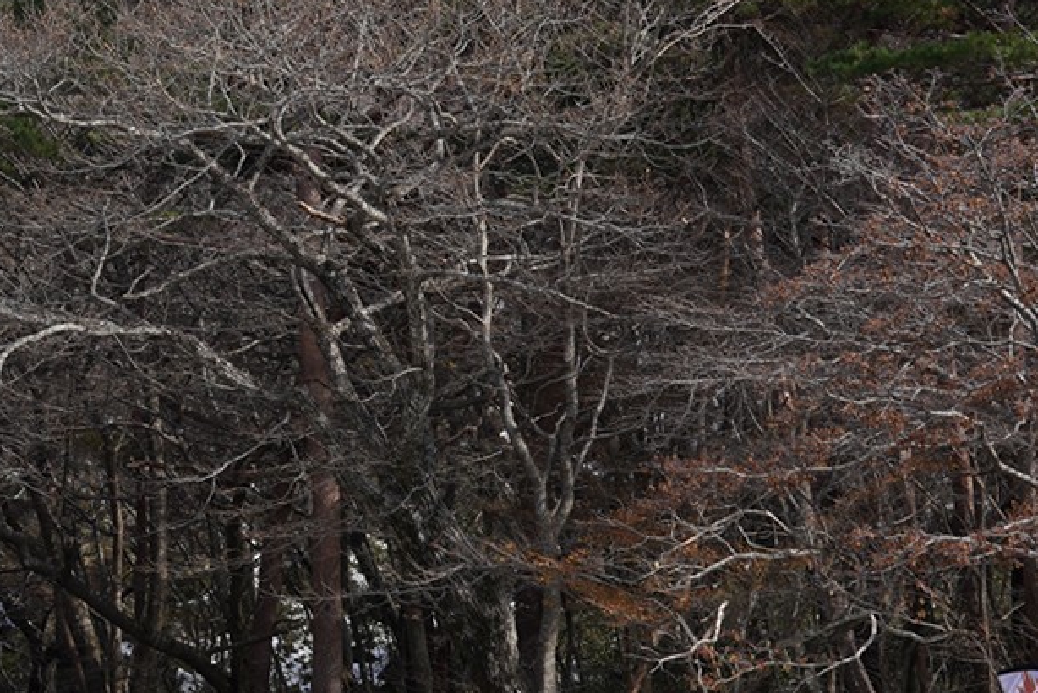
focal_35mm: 114
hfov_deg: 17.6
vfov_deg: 12.0
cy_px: 419
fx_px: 3288
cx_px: 36
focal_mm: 35
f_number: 10
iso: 100
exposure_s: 1/100
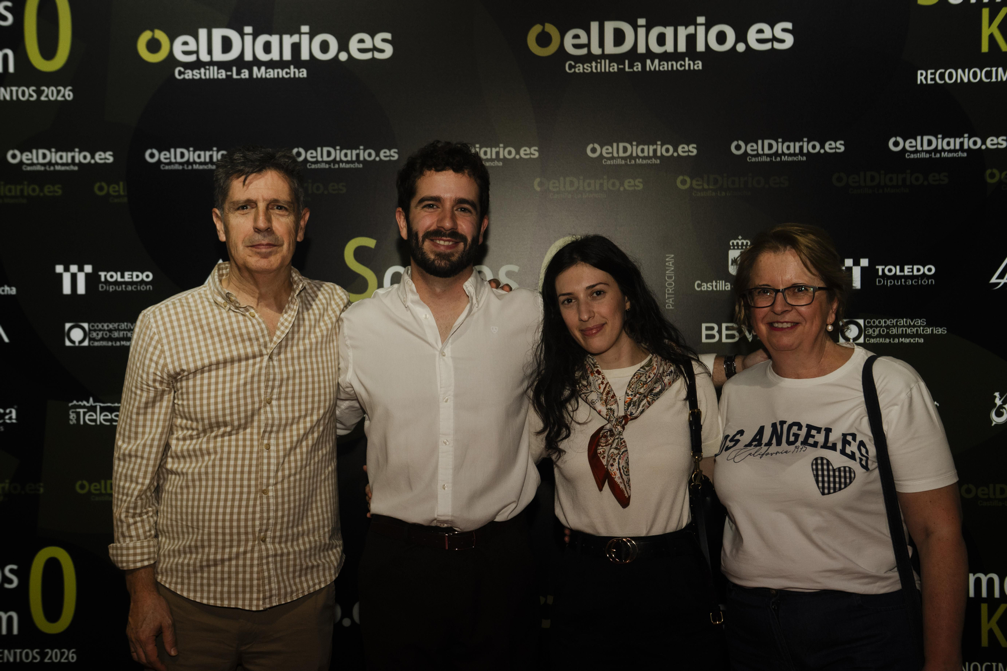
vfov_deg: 30.7
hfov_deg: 44.7
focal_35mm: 44
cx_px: 456
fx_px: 1224
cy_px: 349
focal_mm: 40
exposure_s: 1/100
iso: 800
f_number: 5
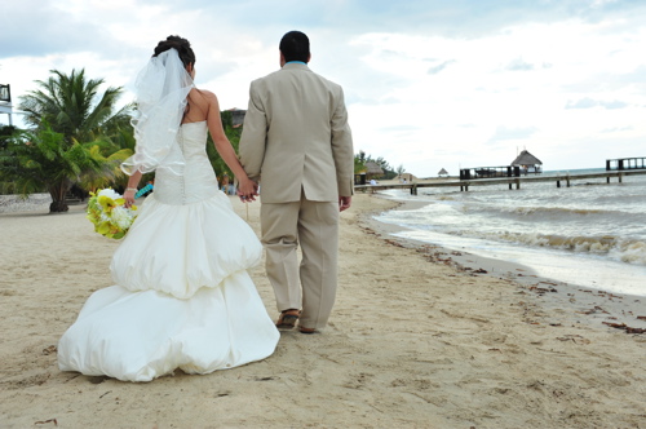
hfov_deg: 46.5
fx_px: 753
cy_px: 214
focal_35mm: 42
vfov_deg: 31.8
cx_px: 323
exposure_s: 1/80
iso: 800
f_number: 7.1
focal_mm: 42
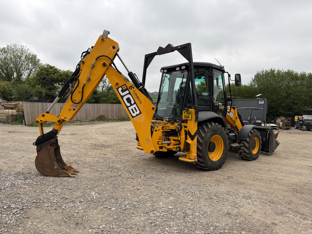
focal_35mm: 24
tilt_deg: -3.2
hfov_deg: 71.6
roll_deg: +0.0
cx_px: 156
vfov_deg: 56.8
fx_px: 216
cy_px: 117
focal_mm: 6.76
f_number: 1.78
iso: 80
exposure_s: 1/772
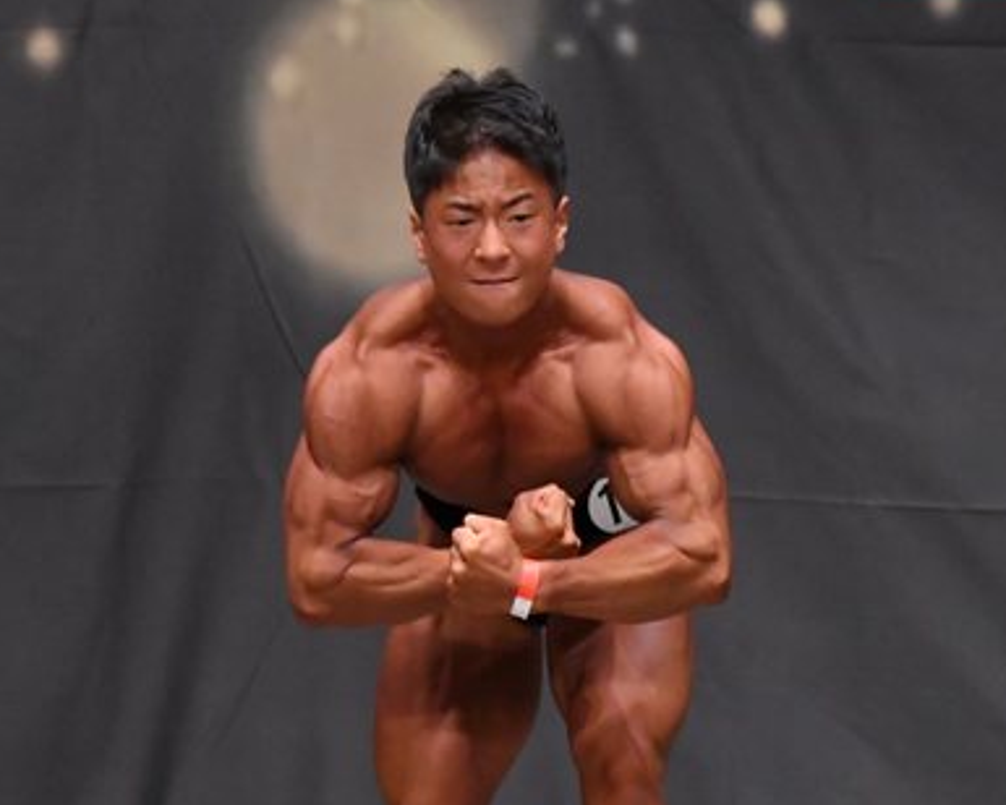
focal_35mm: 510
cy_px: 609
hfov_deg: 3.8
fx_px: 15185
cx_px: 553
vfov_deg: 3.0
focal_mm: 180
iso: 6400
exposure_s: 1/400
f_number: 5.6
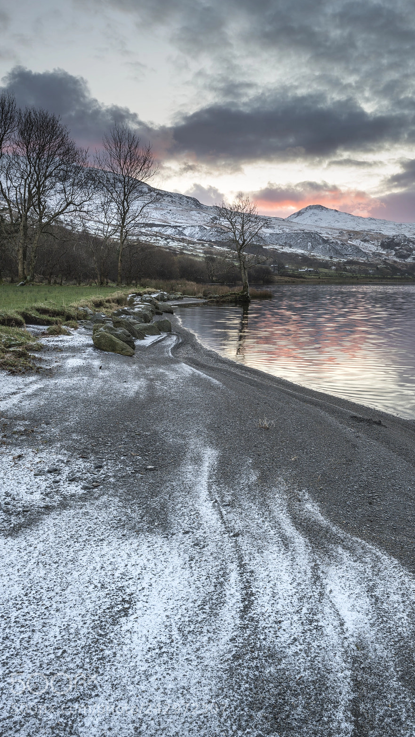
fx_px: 606
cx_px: 232
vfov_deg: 62.6
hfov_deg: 37.7
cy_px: 369
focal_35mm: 31
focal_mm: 29
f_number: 16
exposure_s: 1/6
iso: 100
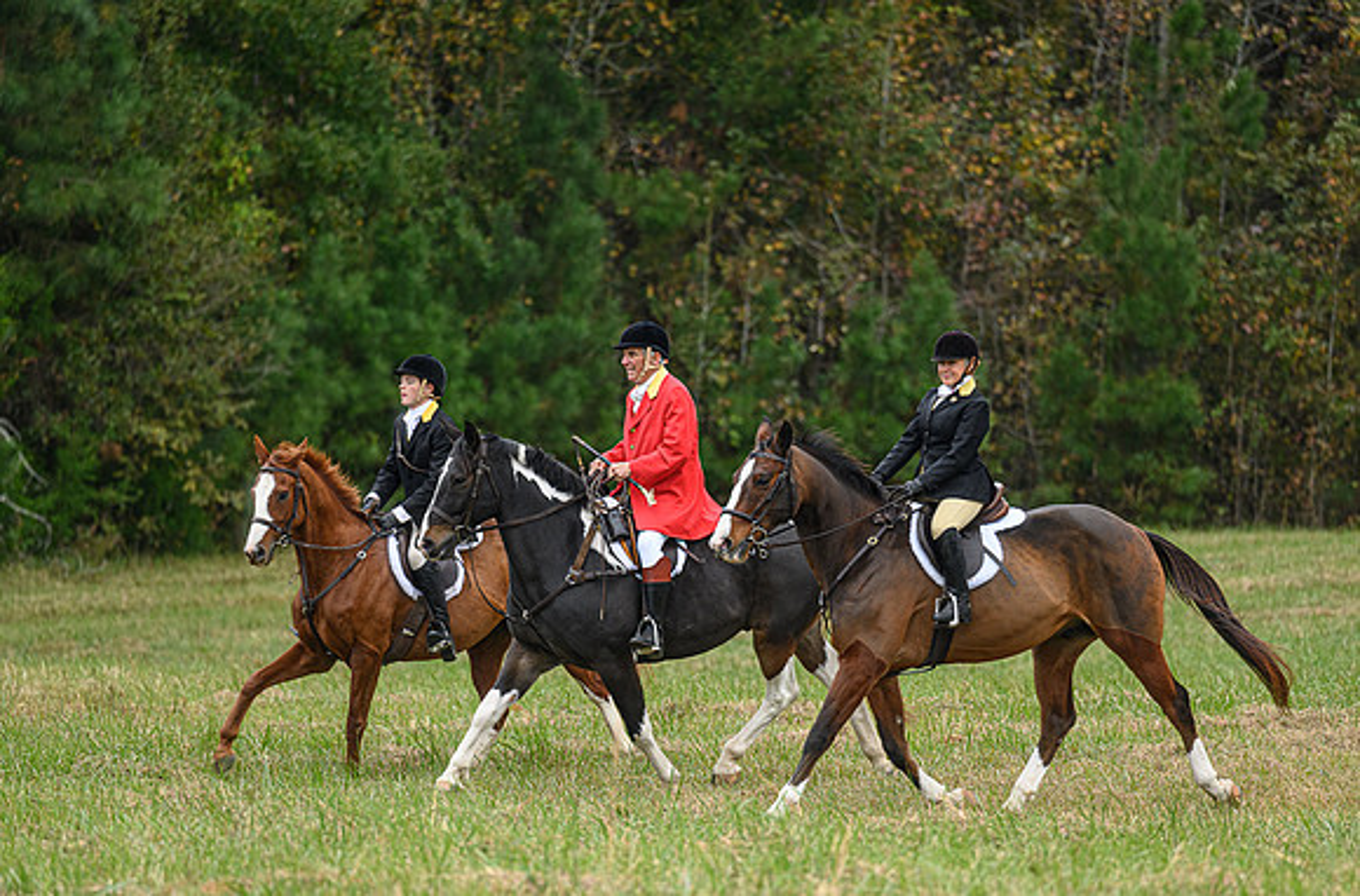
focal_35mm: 278
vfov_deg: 4.9
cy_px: 496
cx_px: 761
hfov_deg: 7.4
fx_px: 10479
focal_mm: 200
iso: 400
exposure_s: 1/500
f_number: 3.2
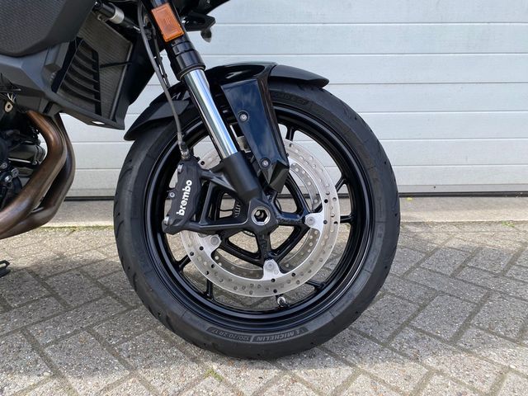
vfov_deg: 53.1
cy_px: 198
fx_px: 397
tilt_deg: -16.7
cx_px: 264
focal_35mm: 26
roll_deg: +0.7
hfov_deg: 67.3
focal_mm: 4.25
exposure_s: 1/702
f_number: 1.8
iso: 32
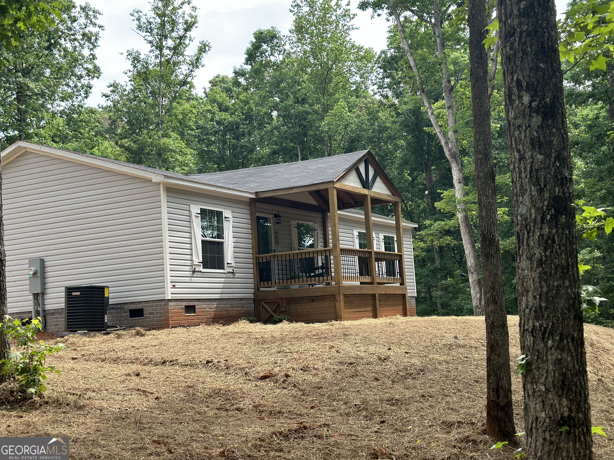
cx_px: 307
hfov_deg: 39.7
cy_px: 230
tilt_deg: +5.7
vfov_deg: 30.3
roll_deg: +3.9
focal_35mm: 48
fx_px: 851
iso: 80
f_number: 1.78
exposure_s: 1/1157
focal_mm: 6.86
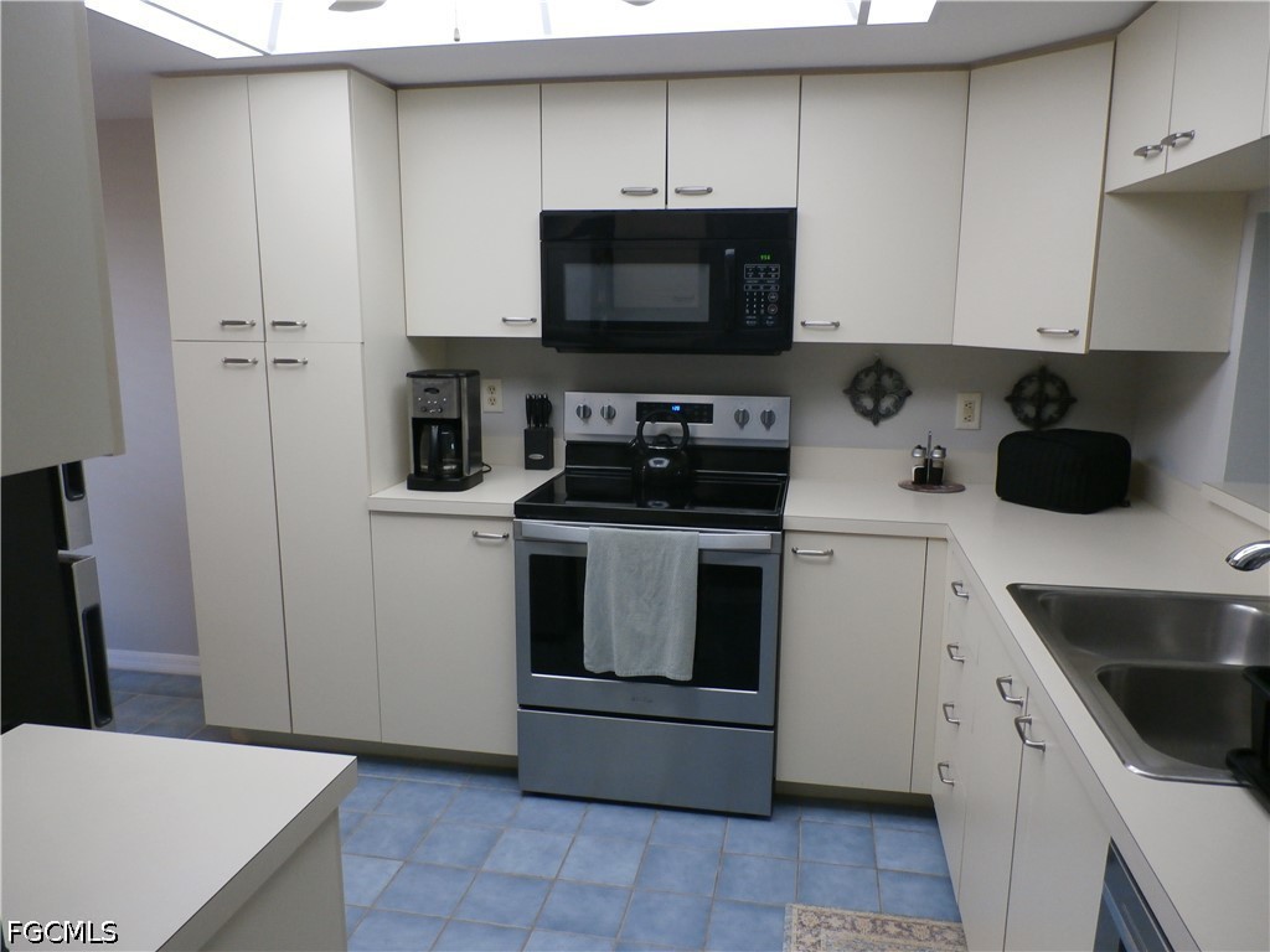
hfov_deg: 69.4
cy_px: 476
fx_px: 917
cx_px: 635
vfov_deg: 54.9
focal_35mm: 25
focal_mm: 4.5
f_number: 3
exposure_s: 1/30
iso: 200
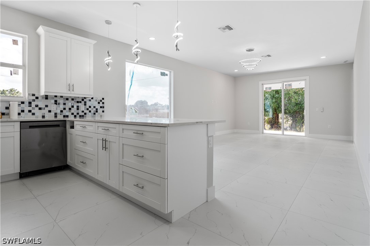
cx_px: 185
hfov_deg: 90.0
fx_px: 185
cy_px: 123
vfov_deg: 67.4
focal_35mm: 18
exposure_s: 1/160
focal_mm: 18
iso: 100
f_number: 4
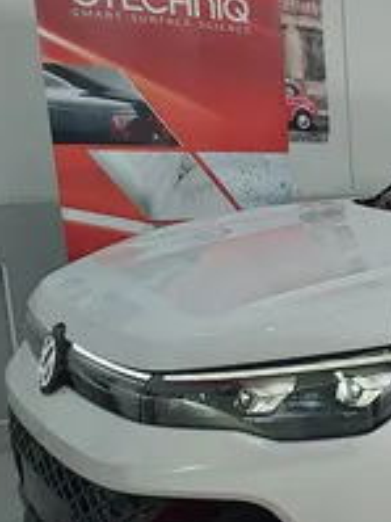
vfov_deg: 32.7
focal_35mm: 58
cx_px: 572
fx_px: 874
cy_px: 383
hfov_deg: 21.5
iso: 40
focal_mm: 5.23
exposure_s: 1/100
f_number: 1.8
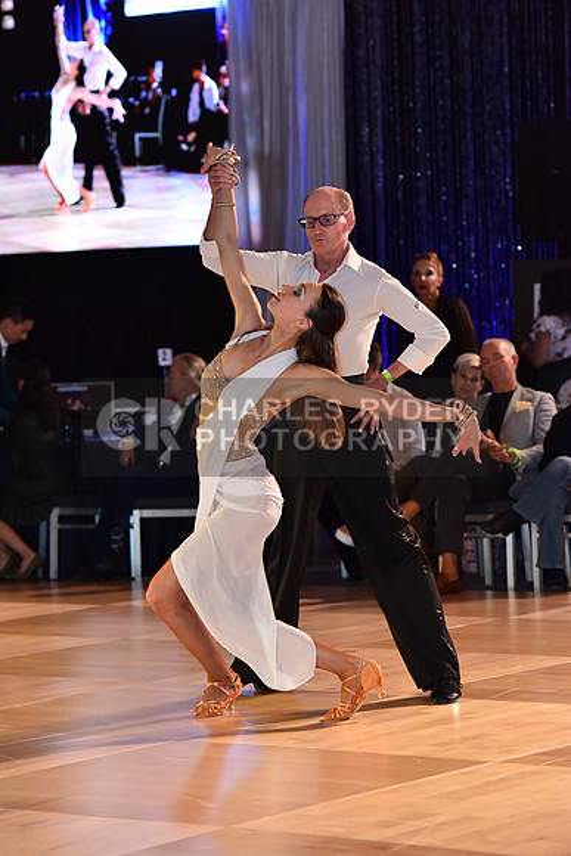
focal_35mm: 120
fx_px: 2853
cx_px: 286
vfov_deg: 17.1
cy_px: 428
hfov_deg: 11.4
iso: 2000
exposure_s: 1/250
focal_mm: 120
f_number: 4.5
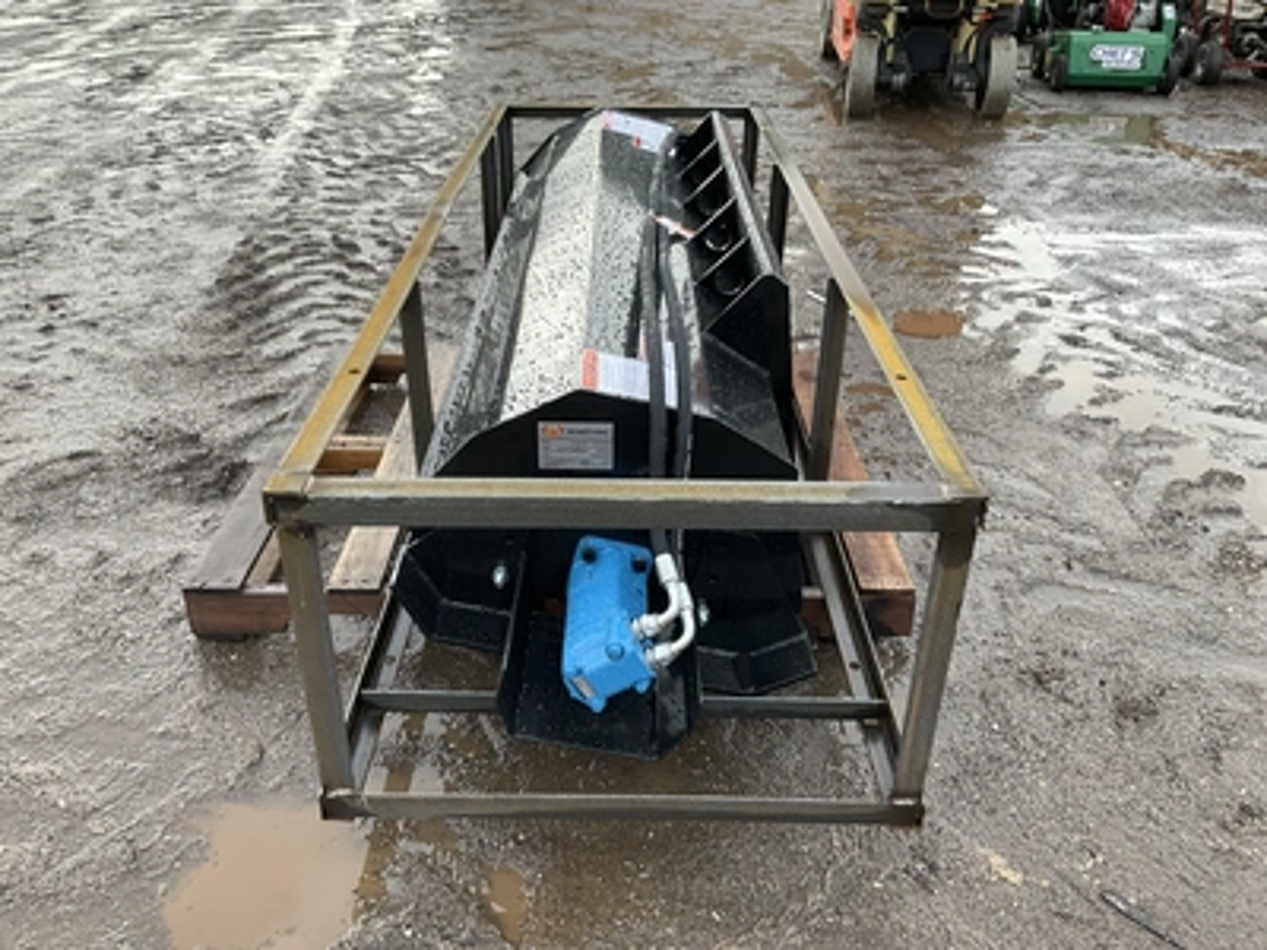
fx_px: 1061
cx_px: 634
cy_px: 475
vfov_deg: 48.2
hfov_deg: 61.7
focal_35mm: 29
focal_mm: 3
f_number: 1.8
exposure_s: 1/169
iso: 20
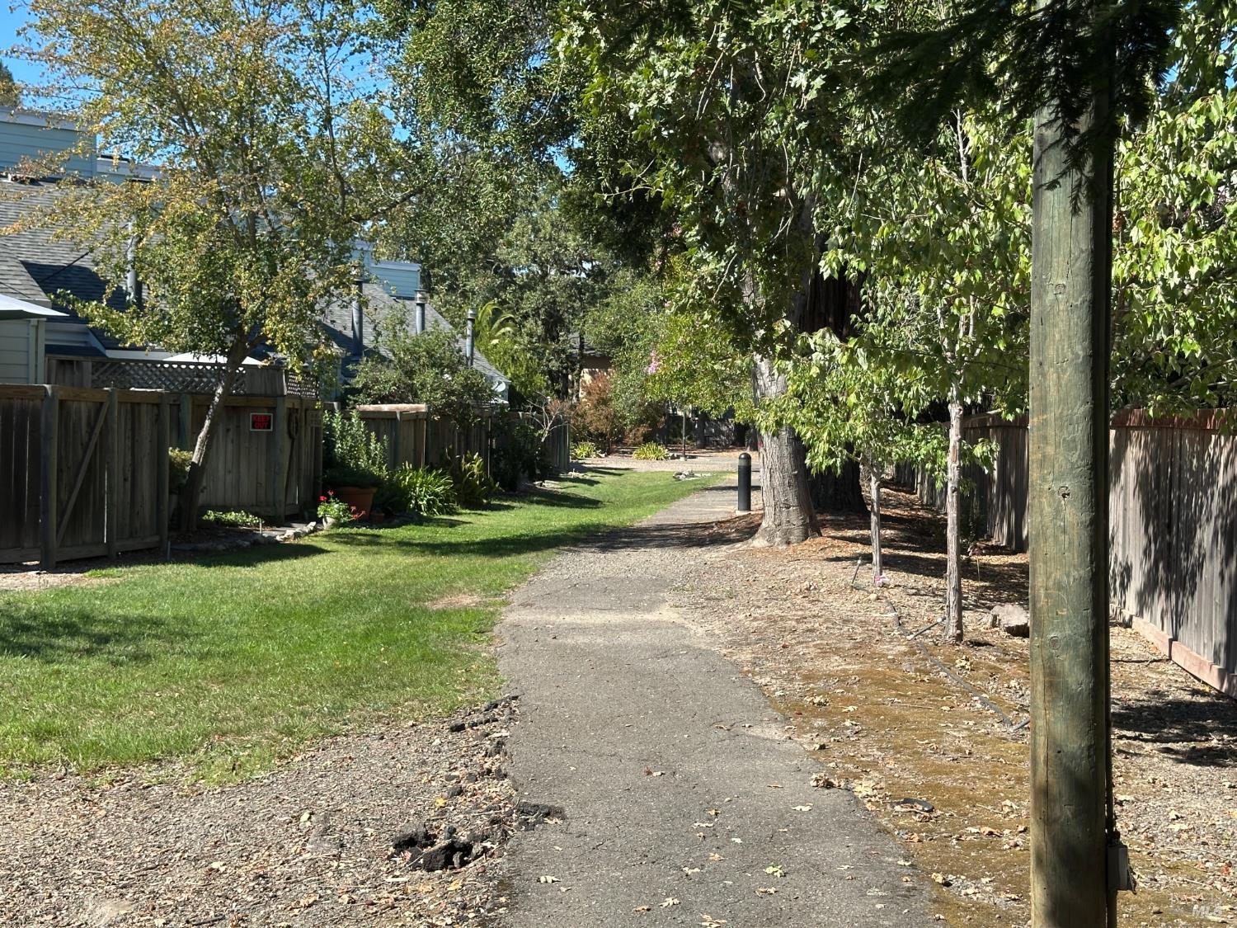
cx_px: 618
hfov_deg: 39.7
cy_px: 464
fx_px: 1715
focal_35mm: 48
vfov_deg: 30.3
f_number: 1.78
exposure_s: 1/1848
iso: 64
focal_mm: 6.86
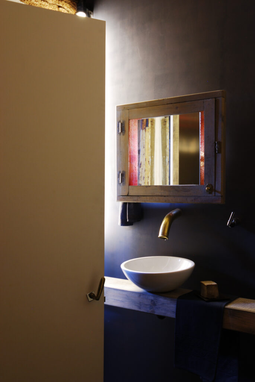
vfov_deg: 53.1
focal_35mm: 36
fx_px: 382
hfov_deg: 37.0
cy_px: 191
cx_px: 128
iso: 100
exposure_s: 1/1.6
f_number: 8
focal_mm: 24
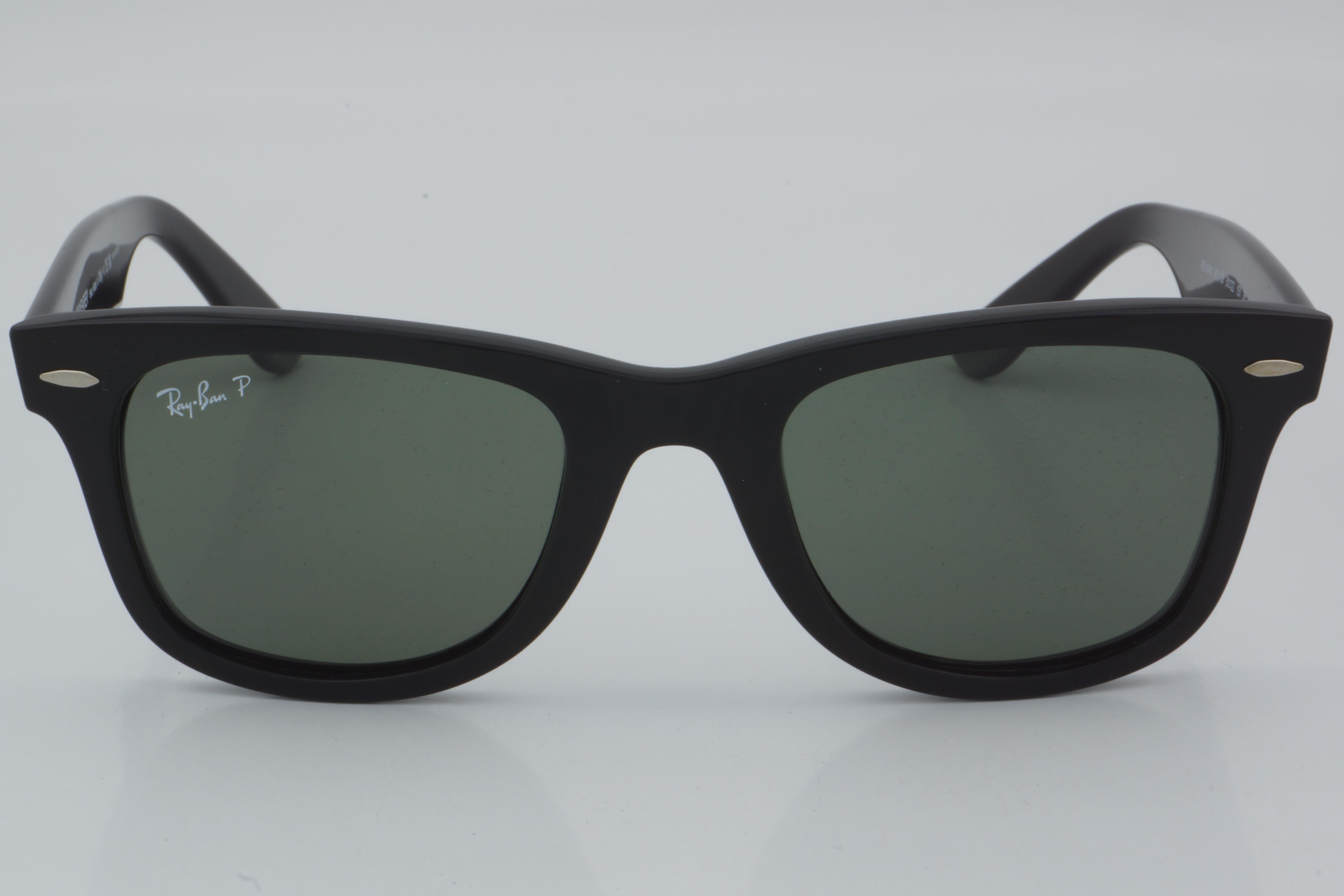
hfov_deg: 24.6
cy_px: 448
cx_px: 672
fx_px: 3080
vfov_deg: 16.6
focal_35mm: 82
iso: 100
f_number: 32
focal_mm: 55
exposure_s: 1/4
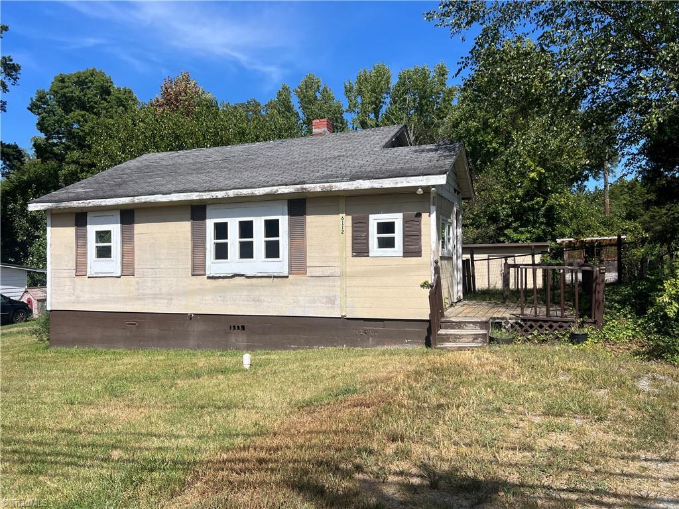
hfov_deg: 67.3
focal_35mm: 26
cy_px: 254
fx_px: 510
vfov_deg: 53.1
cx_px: 340
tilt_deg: -0.4
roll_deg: +0.7
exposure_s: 1/4831
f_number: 1.5
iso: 50
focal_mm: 5.7
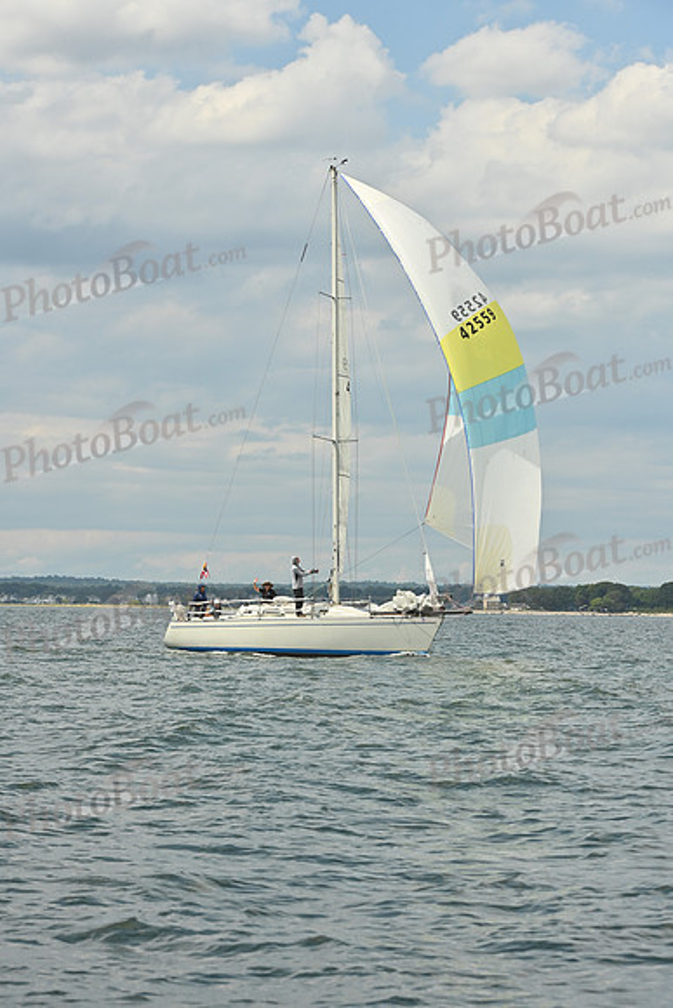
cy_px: 504
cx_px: 336
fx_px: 2802
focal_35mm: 100
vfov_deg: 20.4
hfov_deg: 13.7
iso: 320
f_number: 10
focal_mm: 100
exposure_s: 1/1600
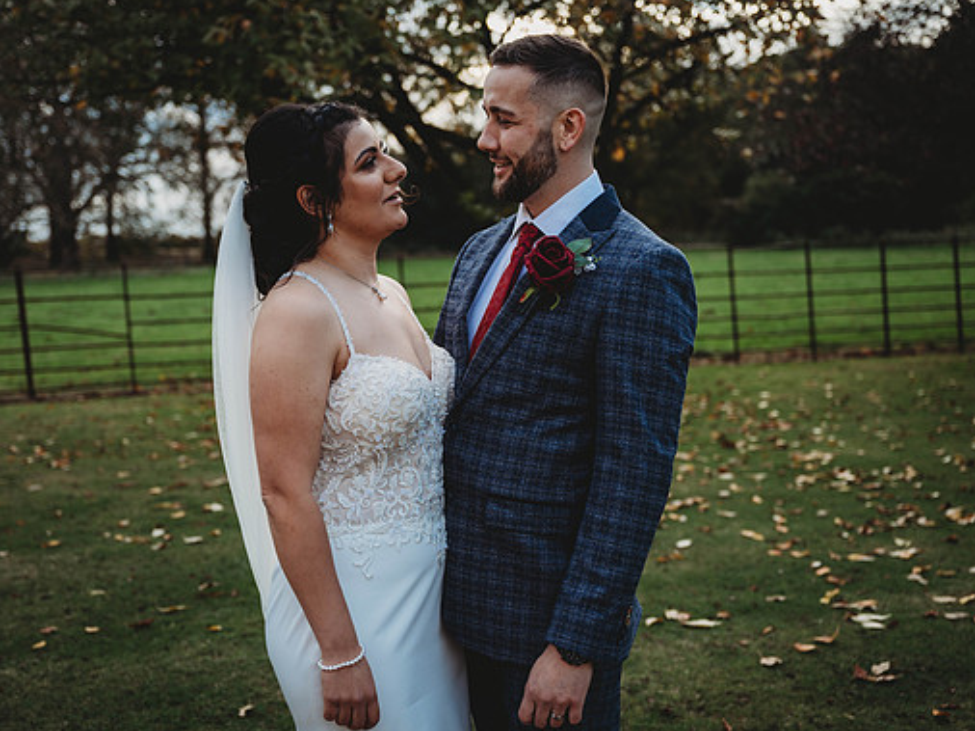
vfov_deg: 33.6
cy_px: 365
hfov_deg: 43.9
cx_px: 482
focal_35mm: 43
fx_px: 1211
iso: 100
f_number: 2.8
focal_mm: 39
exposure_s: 1/250
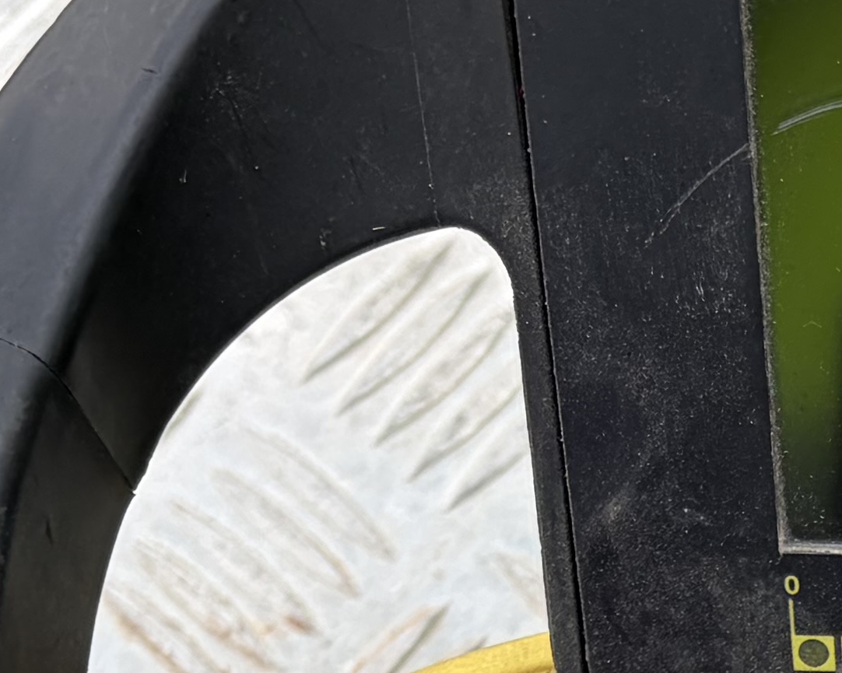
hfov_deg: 13.8
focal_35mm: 134
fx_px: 3338
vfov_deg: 10.9
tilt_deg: -71.0
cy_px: 1159
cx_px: 1081
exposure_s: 1/557
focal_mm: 5.96
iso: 50
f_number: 1.6
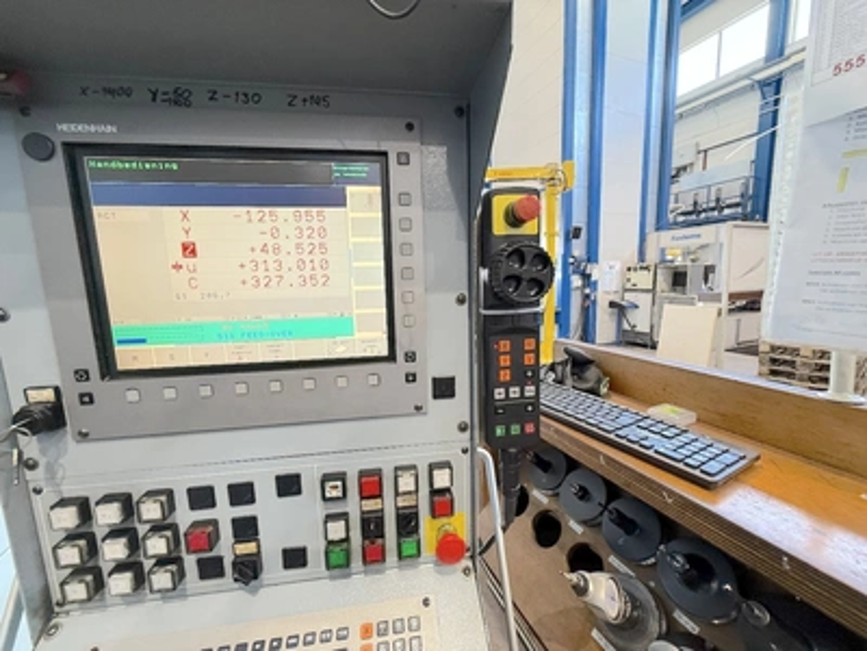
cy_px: 326
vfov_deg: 85.7
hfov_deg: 102.1
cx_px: 434
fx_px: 351
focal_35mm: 14
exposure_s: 1/50
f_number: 2.2
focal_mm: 2.22
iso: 250
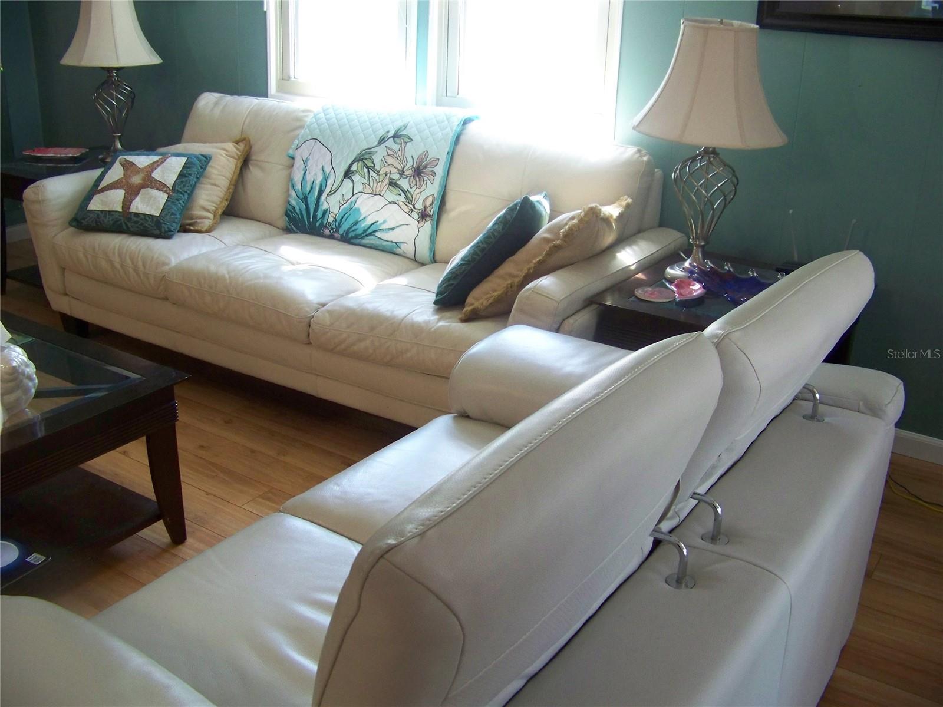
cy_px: 354
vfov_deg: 39.7
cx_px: 472
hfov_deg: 51.4
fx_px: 981
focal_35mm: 36
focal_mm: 5.85
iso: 200
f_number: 2.8
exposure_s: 1/30
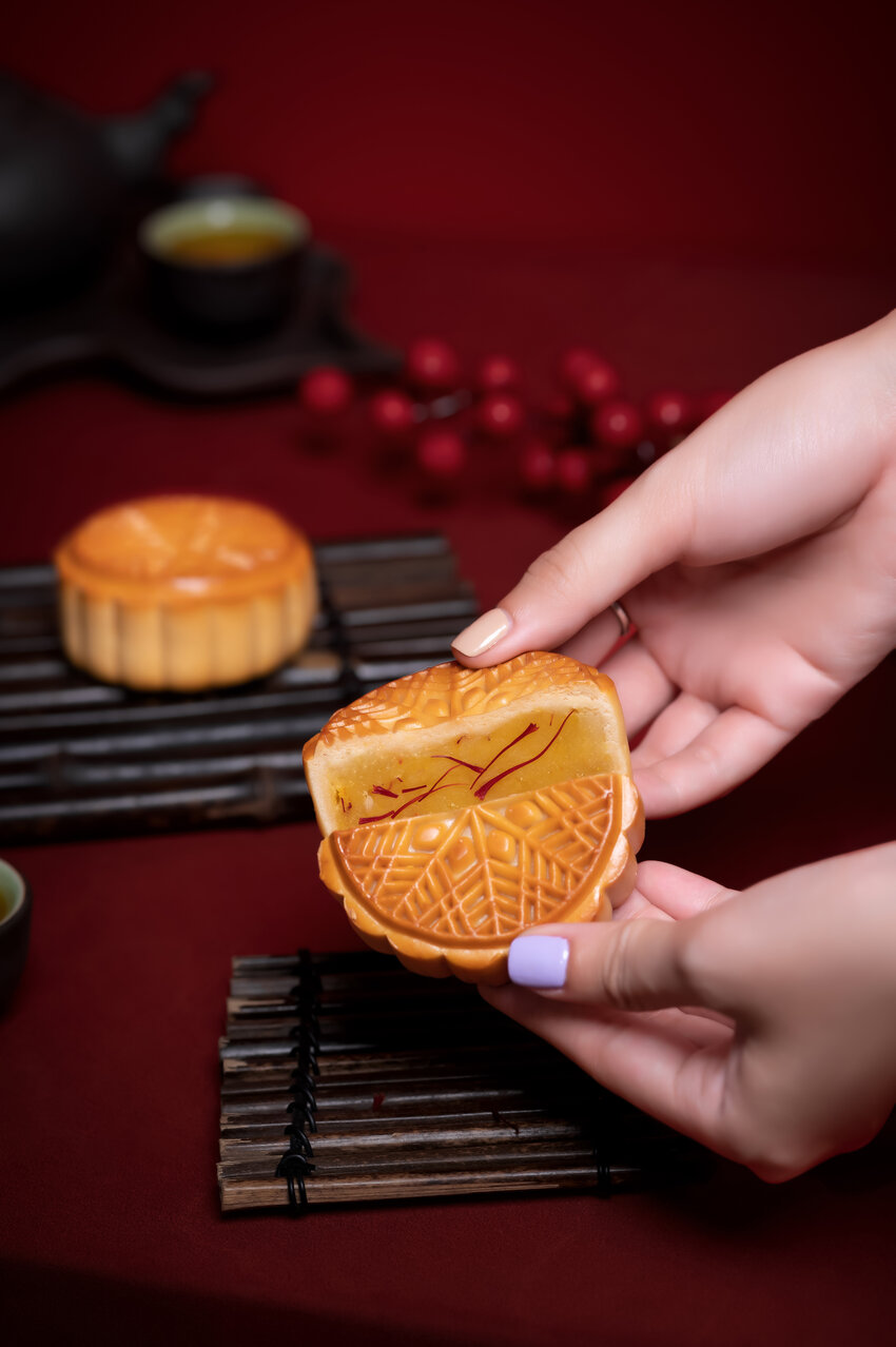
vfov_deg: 19.5
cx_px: 448
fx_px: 3926
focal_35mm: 105
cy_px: 674
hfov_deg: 13.0
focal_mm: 105
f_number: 8
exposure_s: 1/160
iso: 100
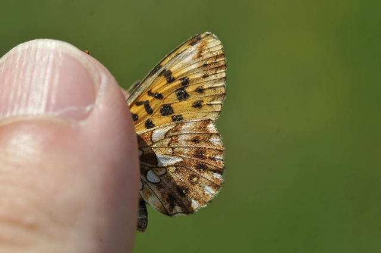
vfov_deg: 8.7
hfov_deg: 13.1
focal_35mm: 158
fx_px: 1665
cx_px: 190
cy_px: 126
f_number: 13
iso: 250
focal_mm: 105
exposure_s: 1/400
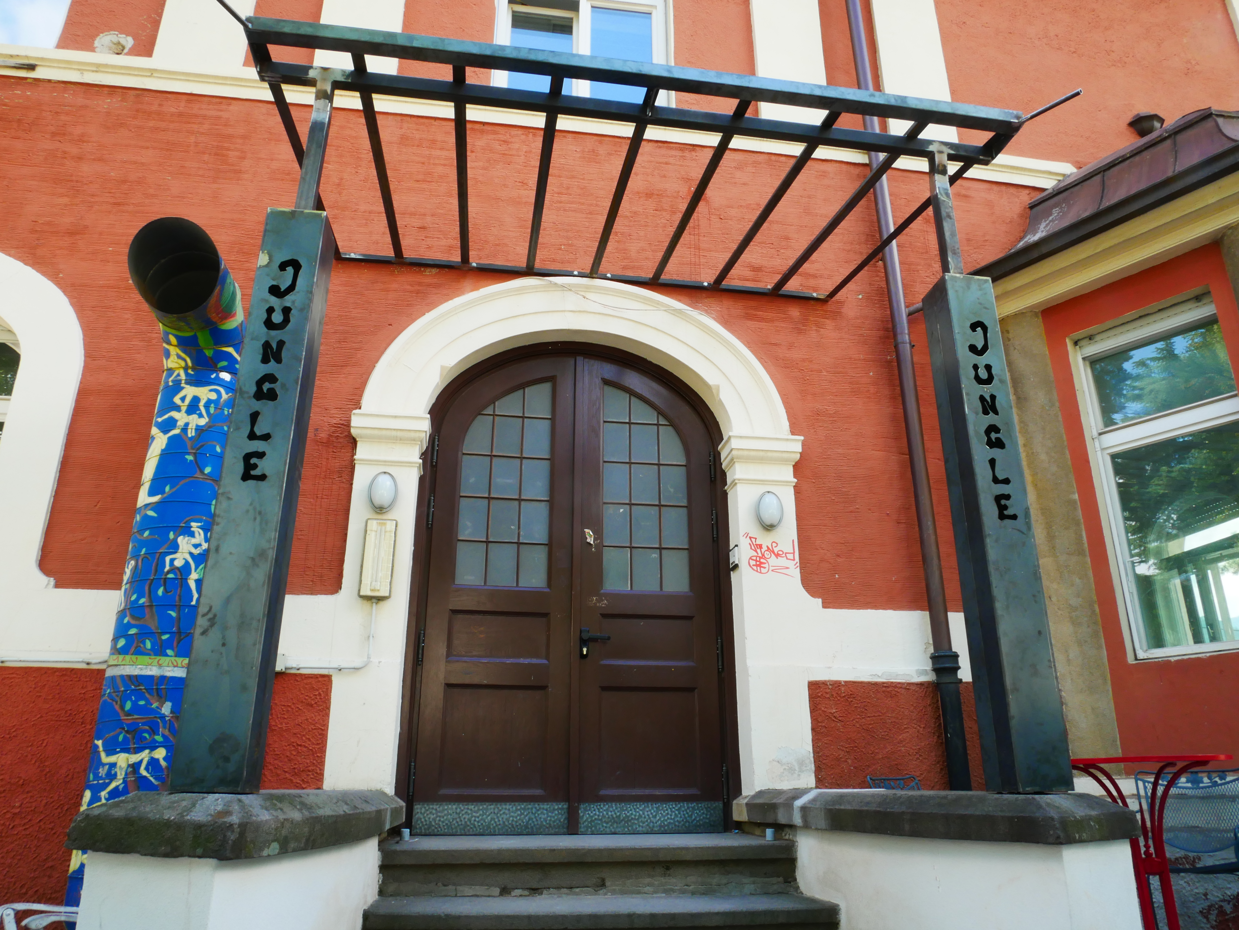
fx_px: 859
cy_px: 465
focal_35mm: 24
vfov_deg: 56.9
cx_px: 620
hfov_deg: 71.6
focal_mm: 12
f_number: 16
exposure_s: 1/20
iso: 400
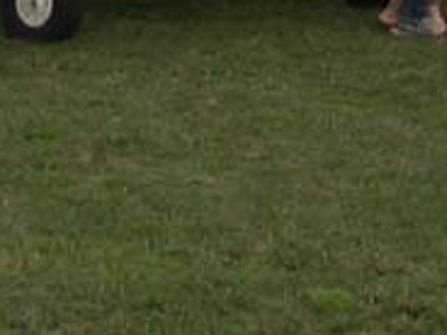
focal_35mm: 211
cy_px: -260
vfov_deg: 6.9
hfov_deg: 9.3
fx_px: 2725
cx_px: -10
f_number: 6.7
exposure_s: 1/331
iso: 100
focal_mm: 7.85
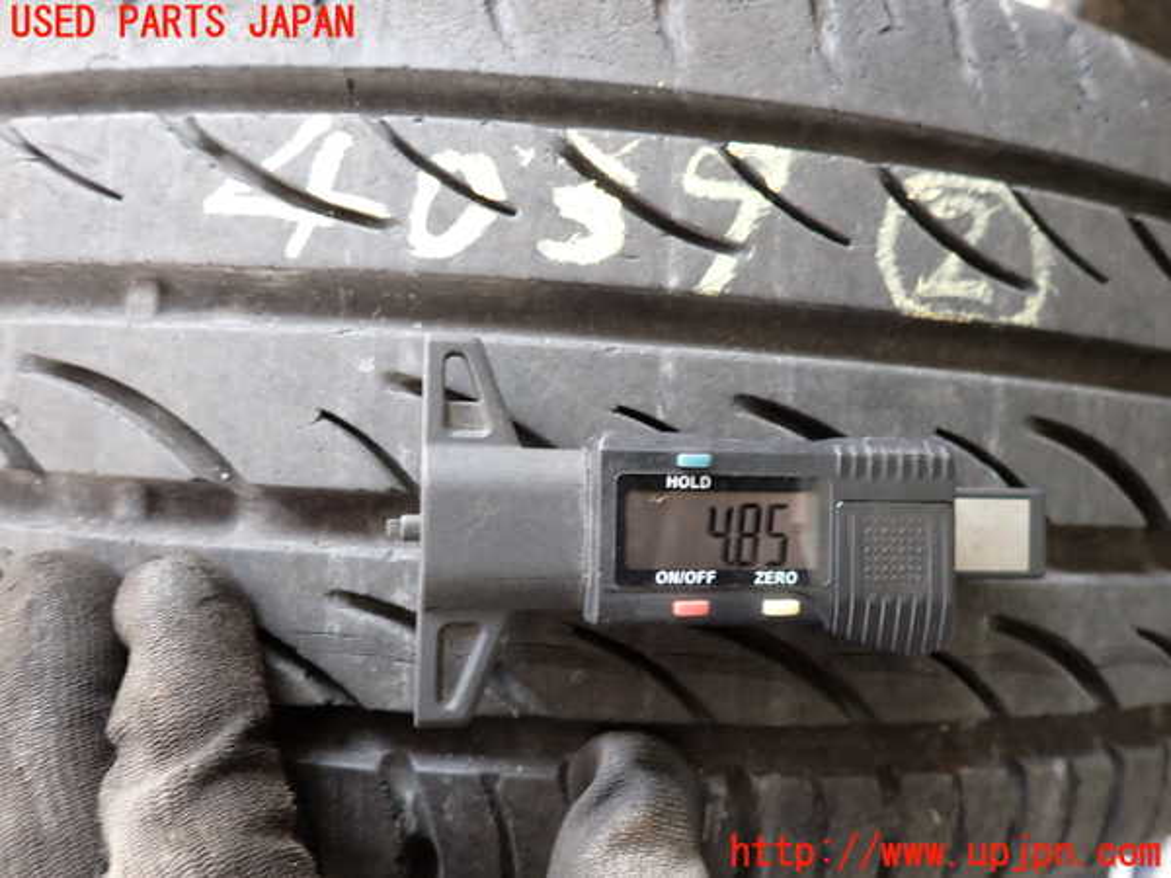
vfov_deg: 54.9
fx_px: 846
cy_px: 439
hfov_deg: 69.4
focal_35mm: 25
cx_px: 586
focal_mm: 4.5
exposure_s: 1/40
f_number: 2
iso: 200
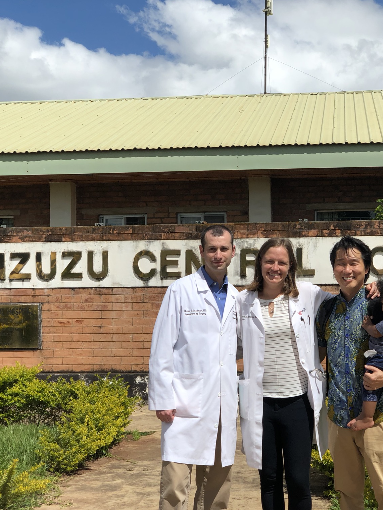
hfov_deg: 21.0
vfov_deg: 27.8
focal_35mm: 70
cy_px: 255
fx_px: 1033
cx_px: 229
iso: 16
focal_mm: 6
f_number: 2.4
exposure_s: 1/1845
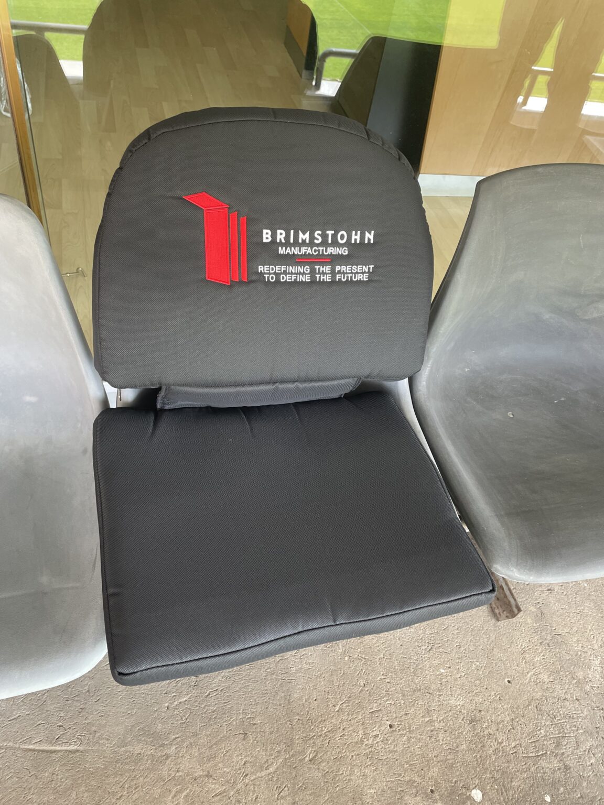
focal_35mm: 26
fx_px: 605
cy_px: 402
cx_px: 302
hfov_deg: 53.1
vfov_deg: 67.3
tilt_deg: -46.6
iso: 125
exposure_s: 1/121
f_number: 1.6
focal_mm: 4.2
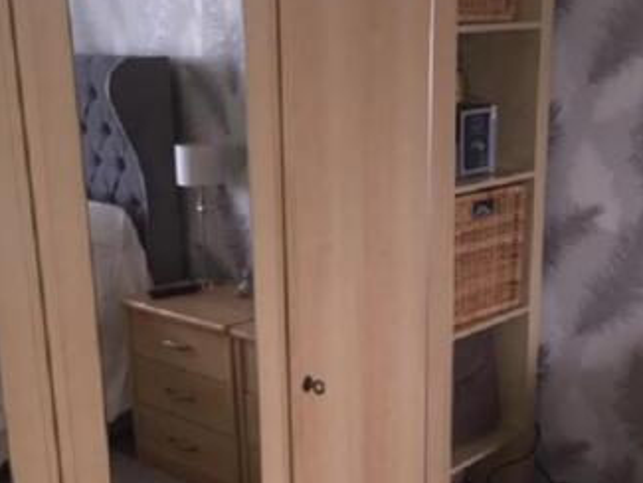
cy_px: 345
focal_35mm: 52
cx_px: 320
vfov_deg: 27.8
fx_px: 966
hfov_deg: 36.8
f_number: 2.2
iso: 125
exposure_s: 1/33
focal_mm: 4.15
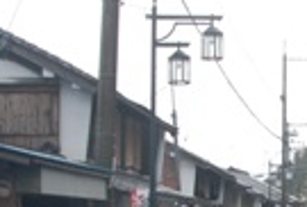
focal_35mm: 107
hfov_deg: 18.2
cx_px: 352
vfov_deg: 12.6
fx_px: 916
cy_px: 247
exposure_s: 1/30
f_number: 7.1
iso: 400
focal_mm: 20
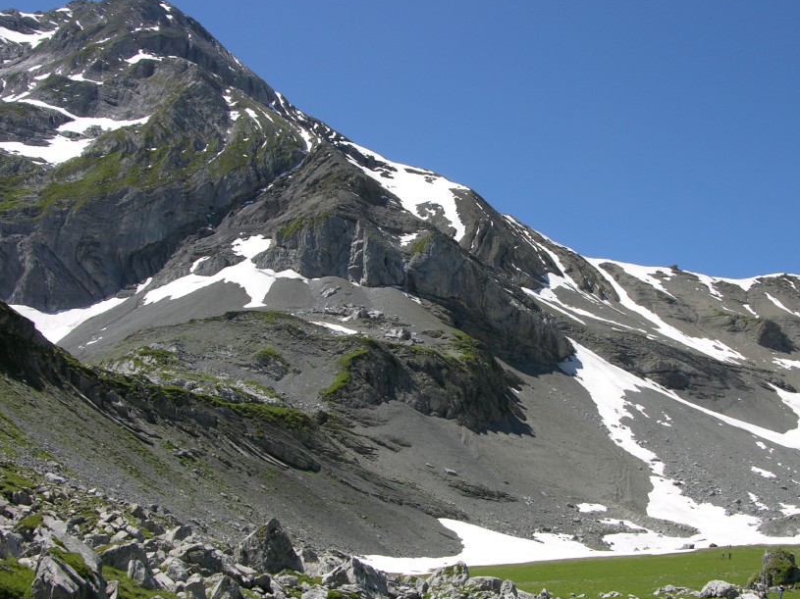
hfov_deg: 42.9
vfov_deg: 32.8
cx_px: 455
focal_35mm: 44
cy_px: 338
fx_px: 1017
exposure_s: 1/216
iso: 50
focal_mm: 8.9
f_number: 6.3
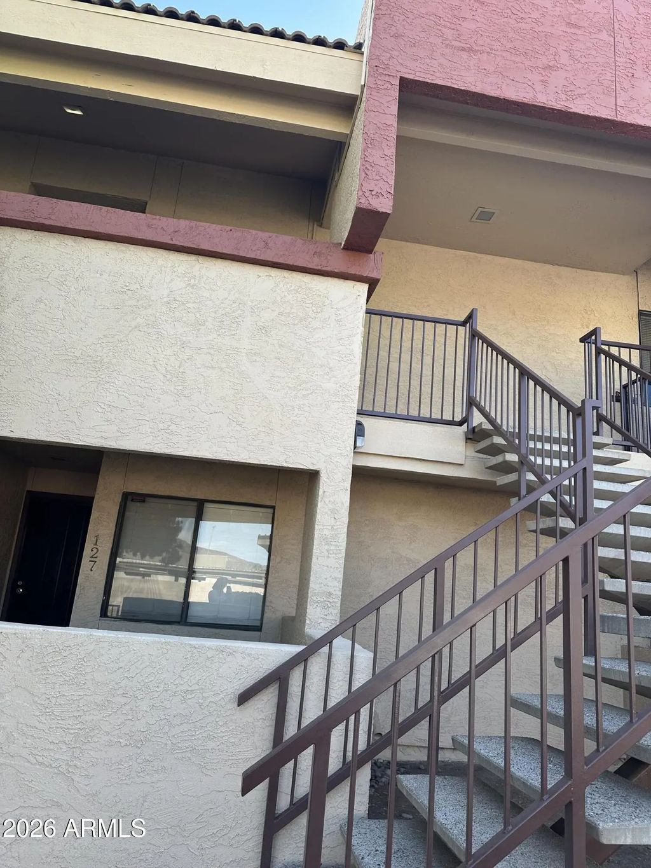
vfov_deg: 71.6
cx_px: 326
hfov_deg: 56.8
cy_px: 434
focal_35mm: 24
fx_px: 602
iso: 80
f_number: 1.78
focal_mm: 6.86
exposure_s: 1/601
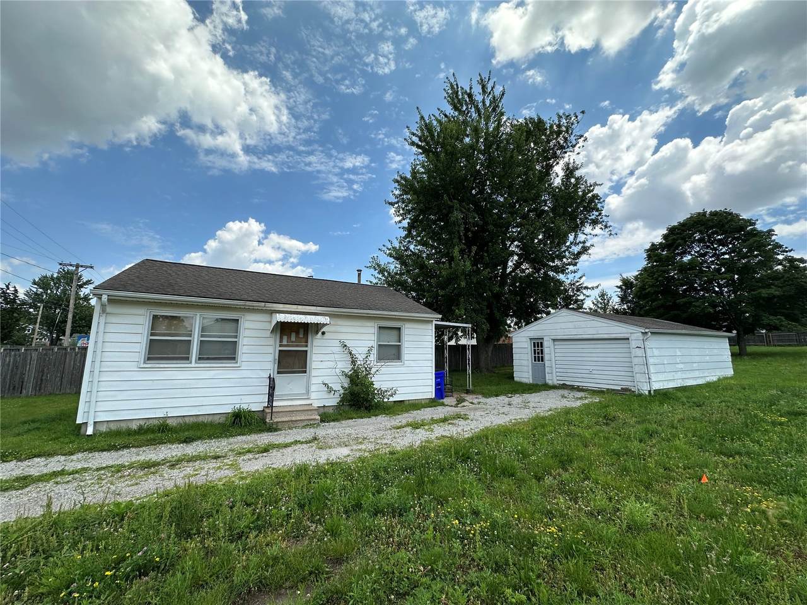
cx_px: 404
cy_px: 302
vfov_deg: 85.7
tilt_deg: +9.3
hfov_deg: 102.1
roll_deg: -0.4
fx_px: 326
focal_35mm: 14
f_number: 2.2
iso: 40
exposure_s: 1/1553
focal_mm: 2.22
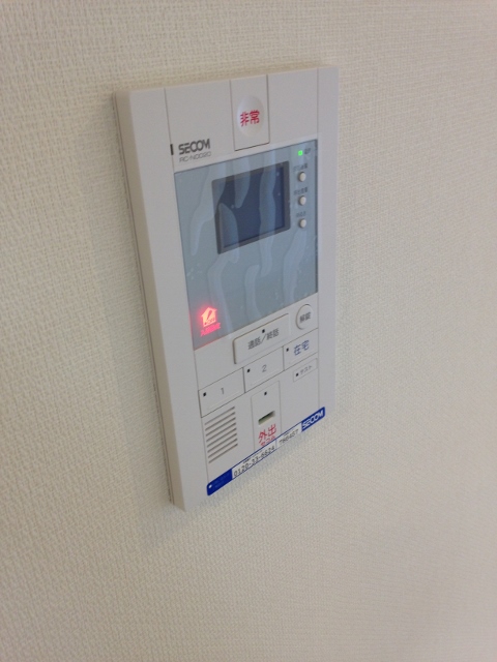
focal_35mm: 33
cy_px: 331
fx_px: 632
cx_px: 248
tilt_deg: -27.0
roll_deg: +3.8
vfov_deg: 55.4
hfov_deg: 42.9
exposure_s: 1/30
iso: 50
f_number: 2.4
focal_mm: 4.12
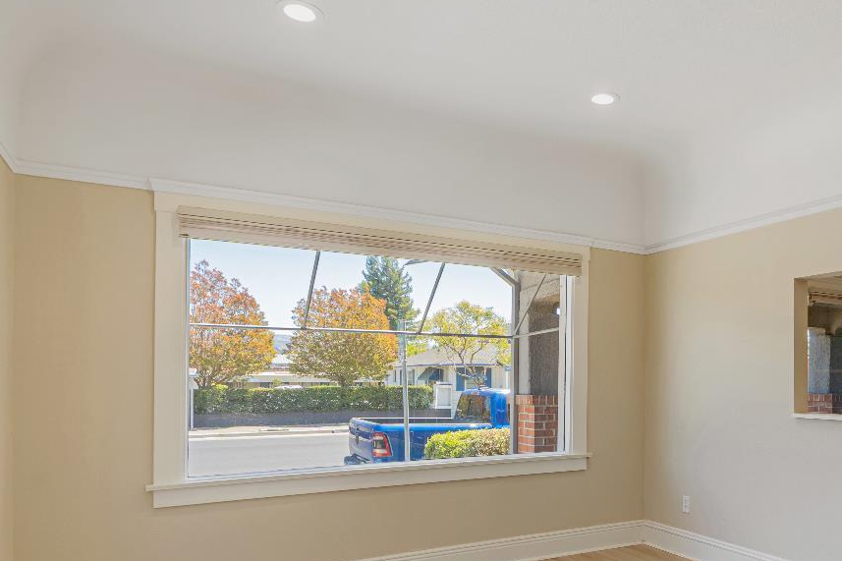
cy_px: 373
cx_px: 596
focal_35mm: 28
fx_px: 655
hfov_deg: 62.9
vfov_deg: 45.7
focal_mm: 16
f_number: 8
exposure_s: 1/20
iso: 100
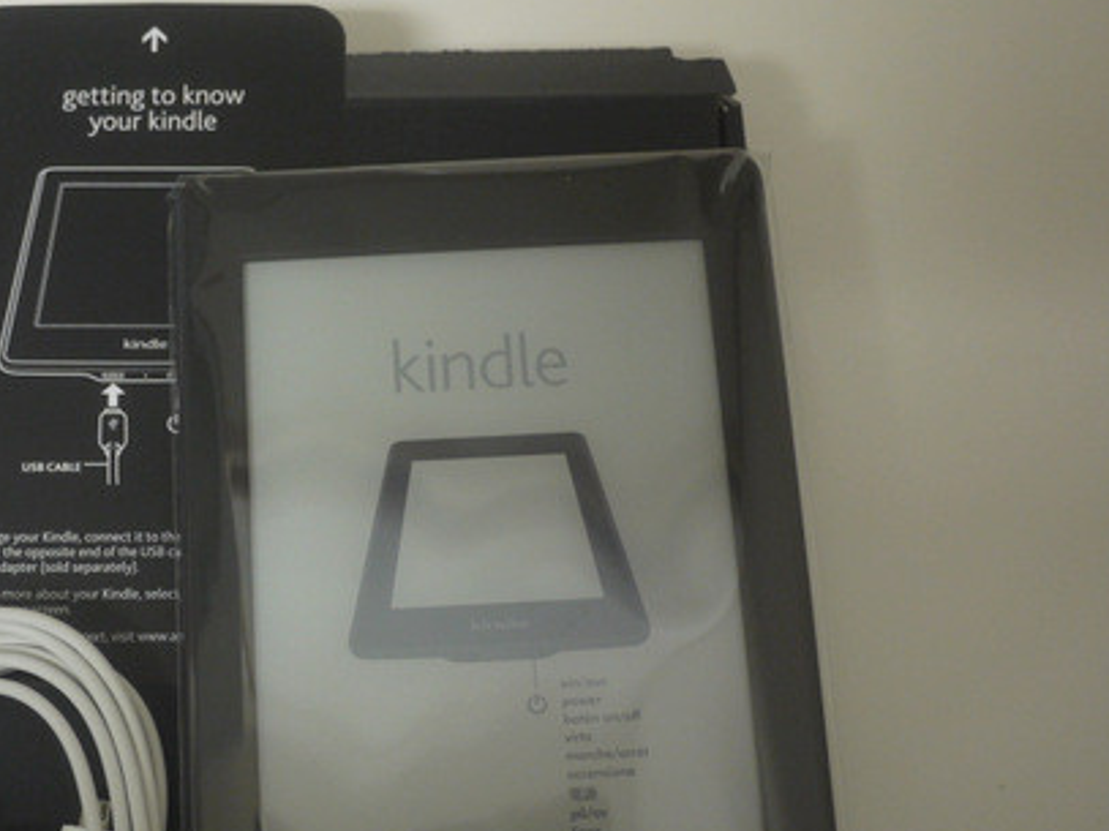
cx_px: 360
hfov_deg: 42.3
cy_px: 610
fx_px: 1409
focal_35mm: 44
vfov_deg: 32.3
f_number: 2.5
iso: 400
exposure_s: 1/60
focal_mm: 14
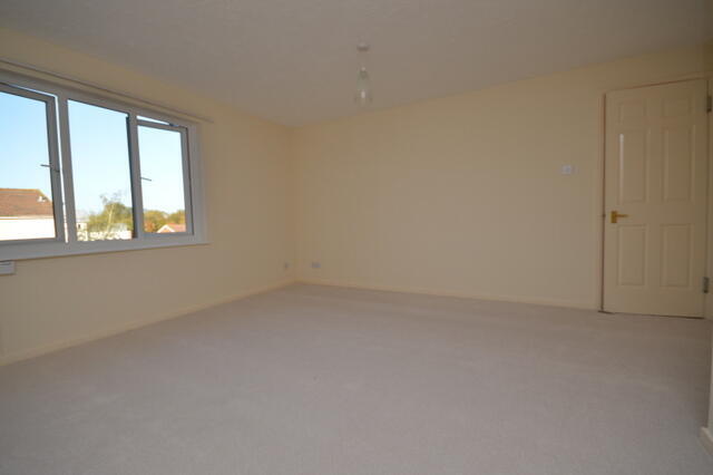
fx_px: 297
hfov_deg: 100.4
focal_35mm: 15
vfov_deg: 77.3
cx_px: 356
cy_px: 238
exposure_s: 1/60
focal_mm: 10
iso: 100
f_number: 5.6
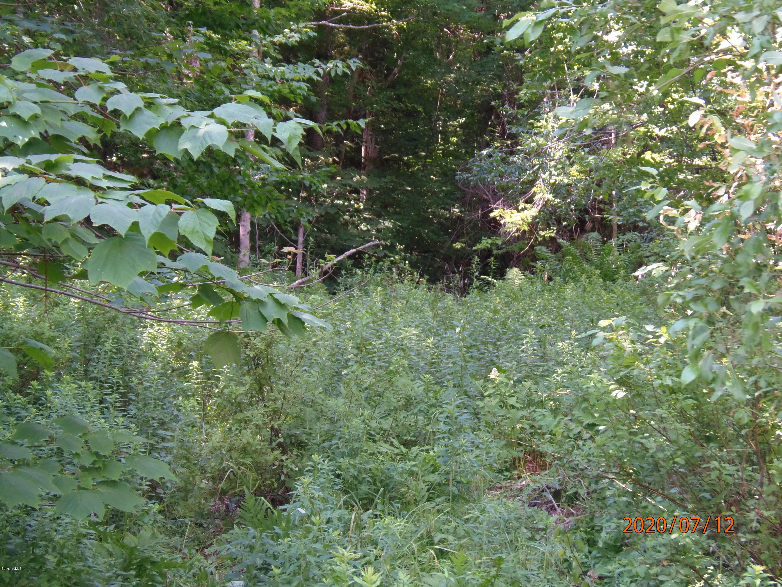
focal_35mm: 99
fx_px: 2236
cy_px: 294
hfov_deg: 19.8
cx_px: 391
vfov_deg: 14.9
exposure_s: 1/40
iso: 160
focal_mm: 18.4
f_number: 4.4
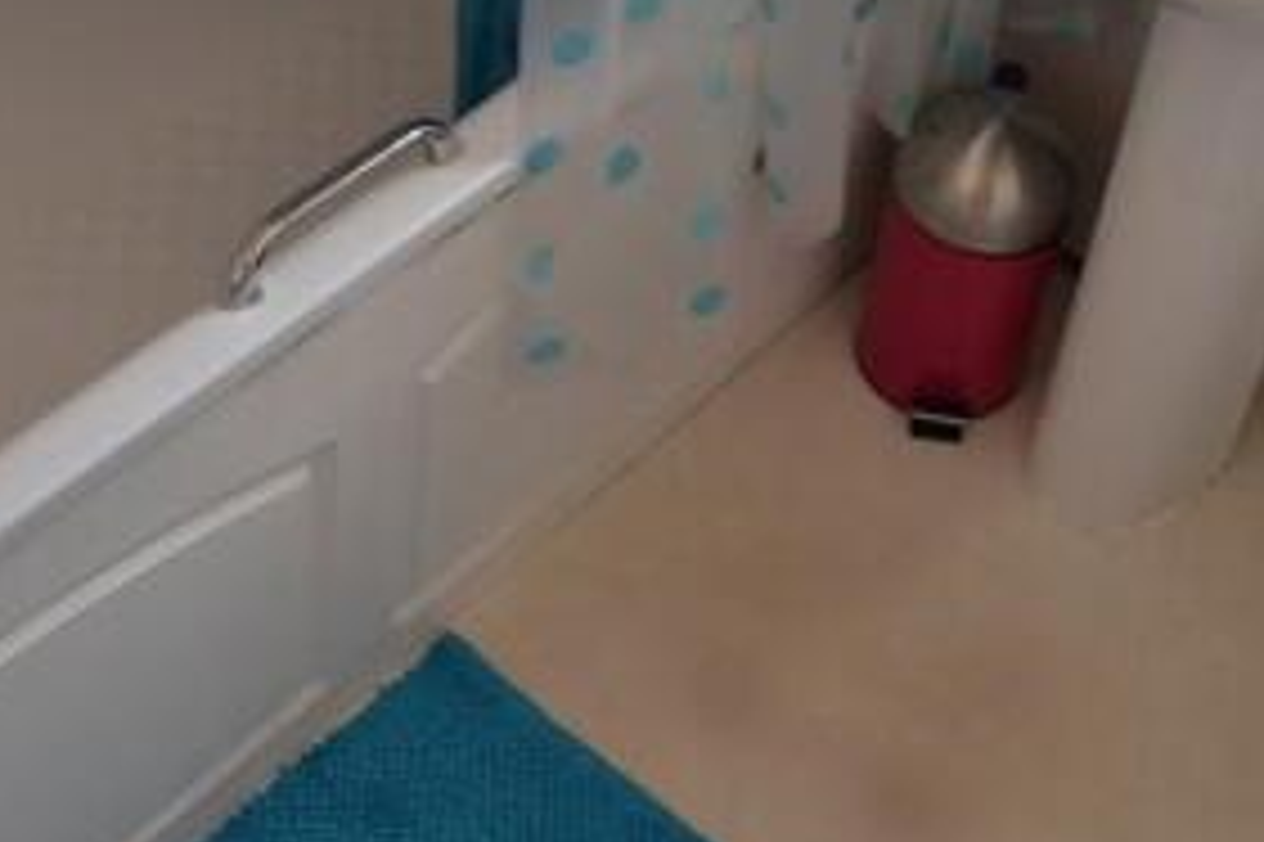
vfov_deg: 18.7
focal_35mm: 70
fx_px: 2456
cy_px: -74
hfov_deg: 28.6
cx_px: 877
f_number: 4.5
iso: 400
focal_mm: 20
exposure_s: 1/80
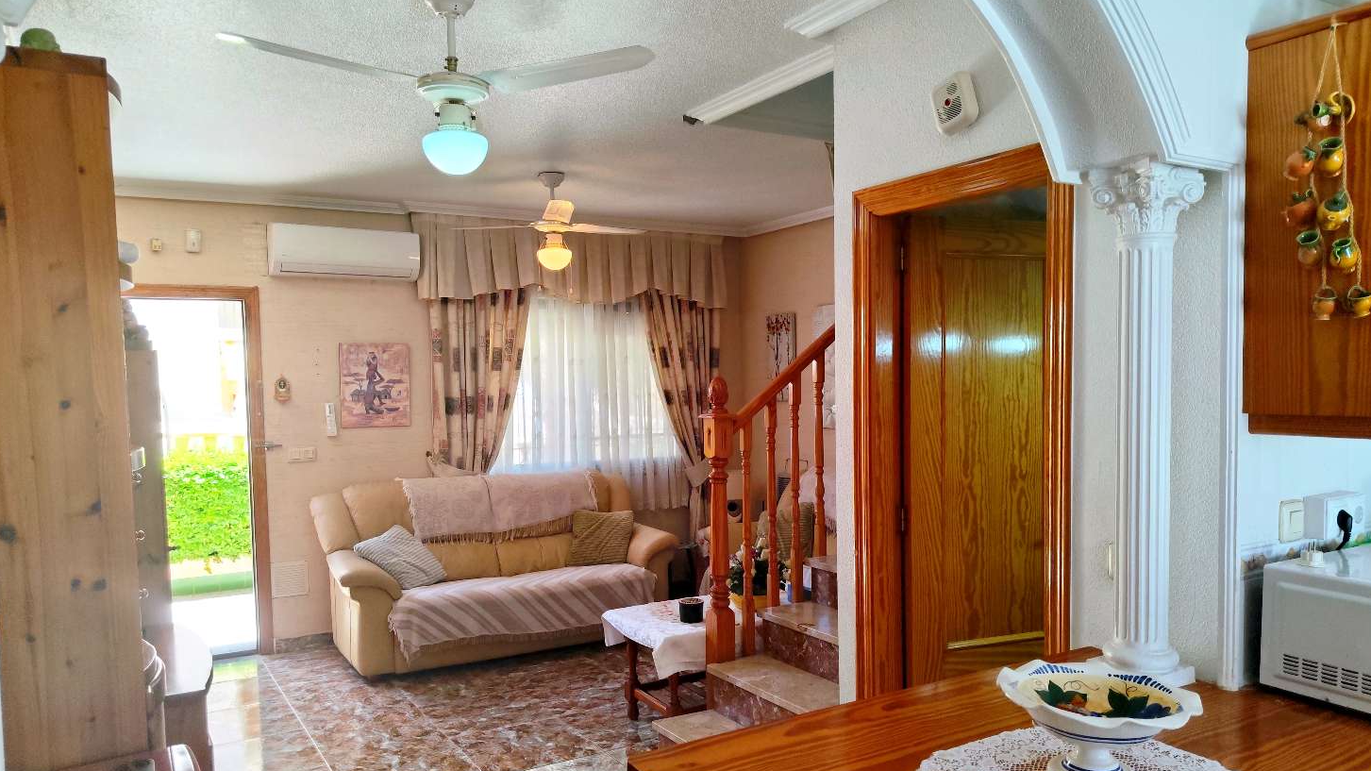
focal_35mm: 27
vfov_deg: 42.8
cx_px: 703
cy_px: 436
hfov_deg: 69.9
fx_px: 981
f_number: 1.7
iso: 110
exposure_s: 1/100
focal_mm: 5.24
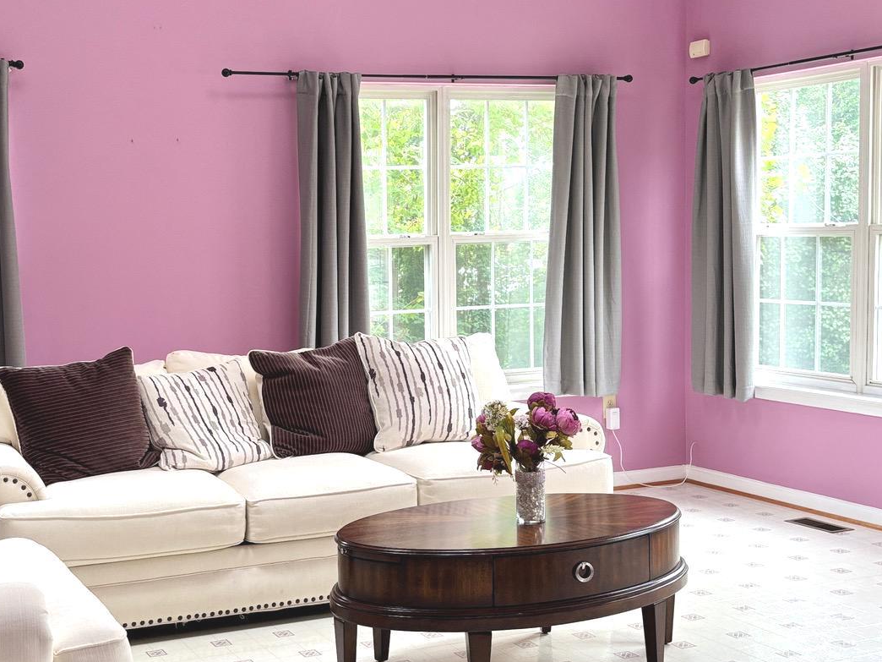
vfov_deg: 28.6
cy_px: 331
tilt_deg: -4.7
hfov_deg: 37.1
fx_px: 1299
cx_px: 289
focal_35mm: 51
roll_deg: +1.6
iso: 64
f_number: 1.6
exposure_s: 1/120
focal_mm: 5.96
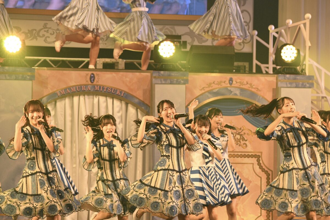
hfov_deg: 11.4
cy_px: 110
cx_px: 165
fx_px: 1650
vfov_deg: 7.6
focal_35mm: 180
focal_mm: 180
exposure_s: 1/400
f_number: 8
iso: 2000
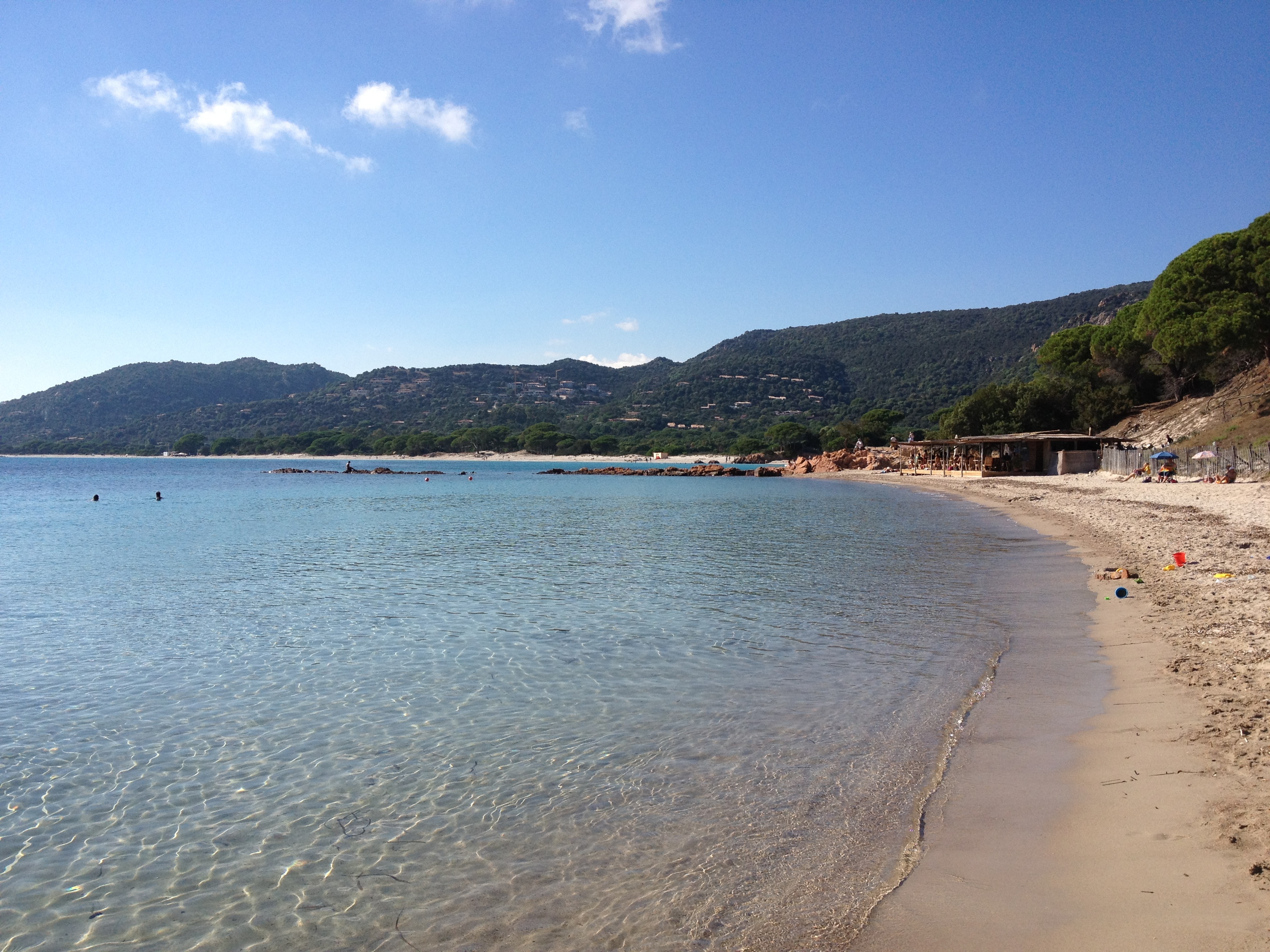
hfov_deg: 52.6
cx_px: 635
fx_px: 1284
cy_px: 476
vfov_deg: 40.7
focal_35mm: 35
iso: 64
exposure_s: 1/2304
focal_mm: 4.28
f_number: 2.4
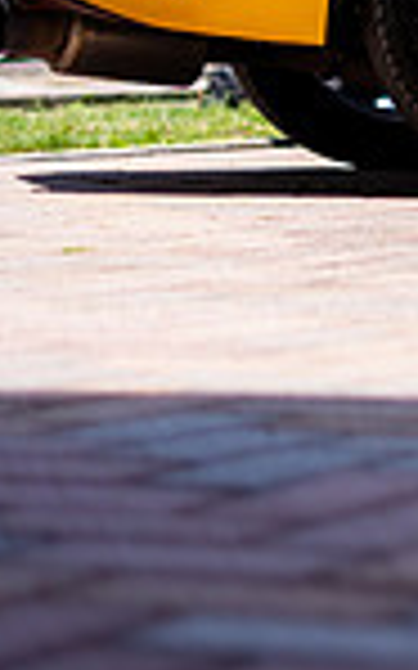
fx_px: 4178
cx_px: 1410
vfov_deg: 9.1
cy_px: -52
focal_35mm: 229
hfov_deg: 5.3
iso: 50
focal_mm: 50
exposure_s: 1/1600
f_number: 2
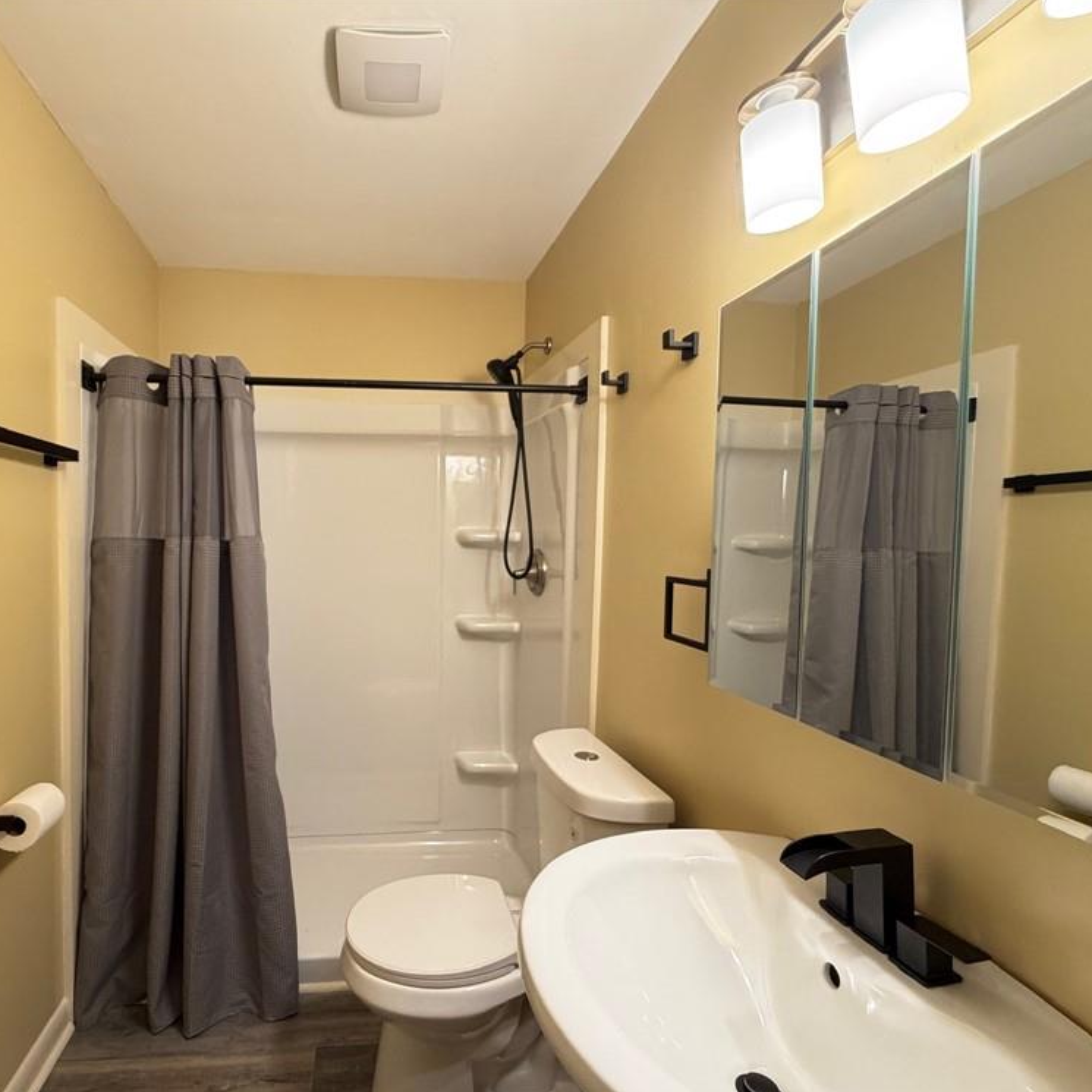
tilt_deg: -2.8
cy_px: 557
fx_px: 607
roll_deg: -0.8
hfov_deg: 82.5
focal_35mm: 17
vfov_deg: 84.0
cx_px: 415
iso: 320
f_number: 2.2
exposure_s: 1/60
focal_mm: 2.22
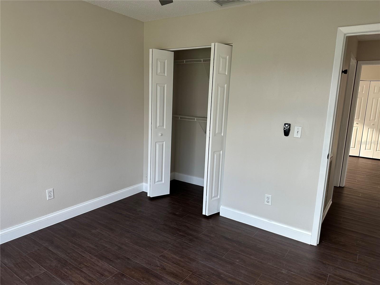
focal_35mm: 24
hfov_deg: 71.6
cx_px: 190
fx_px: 263
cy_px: 142
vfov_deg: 56.8
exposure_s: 1/121
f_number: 1.78
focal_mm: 6.86
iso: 125
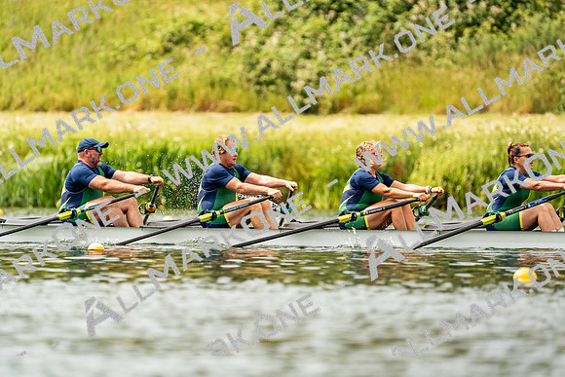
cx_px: 282
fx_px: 7331
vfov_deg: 2.9
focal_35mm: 467
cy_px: 188
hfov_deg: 4.4
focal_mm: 467
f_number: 6.3
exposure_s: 1/2000
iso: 400
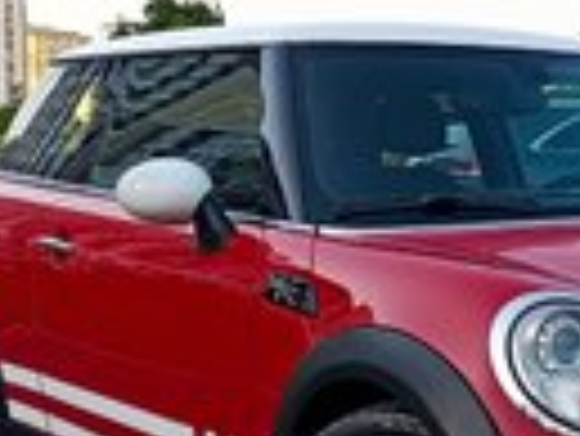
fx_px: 1711
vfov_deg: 14.5
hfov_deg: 18.8
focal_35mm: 102
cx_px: 571
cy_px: 274
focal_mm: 6.11
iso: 50
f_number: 1.65
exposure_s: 1/181
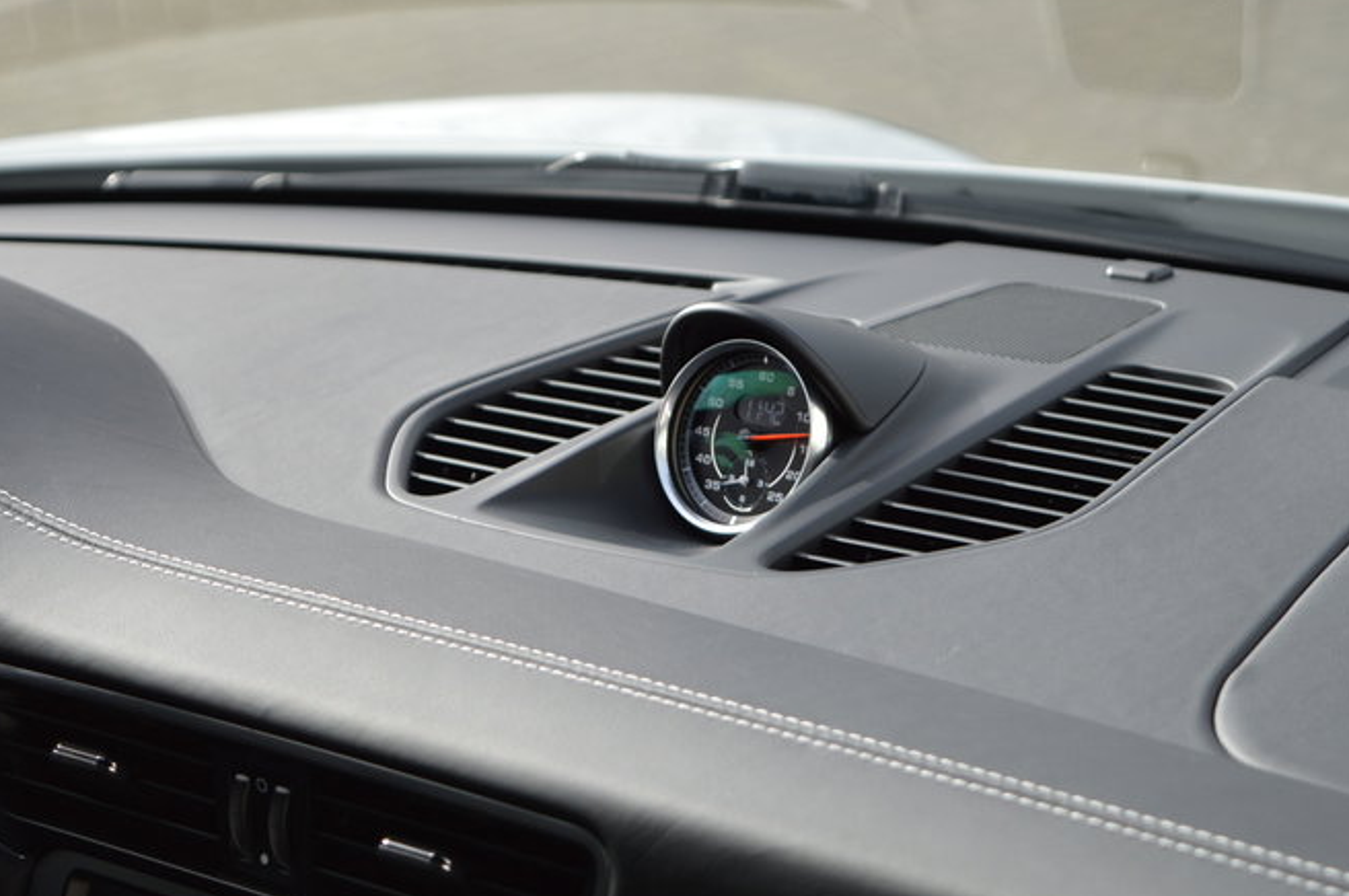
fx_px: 3616
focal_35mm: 97
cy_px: 482
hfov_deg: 21.1
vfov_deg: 14.1
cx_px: 734
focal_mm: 55
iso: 100
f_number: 5.6
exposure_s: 1/125
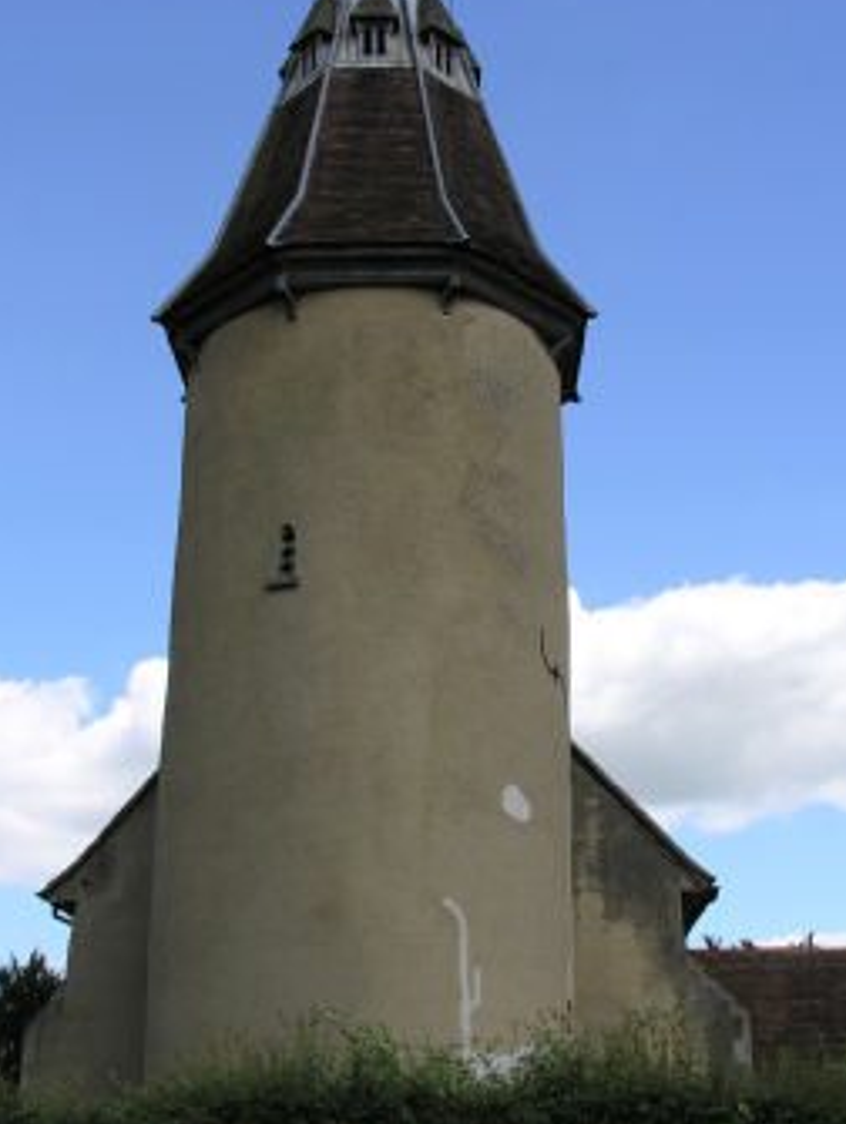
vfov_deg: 39.6
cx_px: 405
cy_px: 564
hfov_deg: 30.3
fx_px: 1561
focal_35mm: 48
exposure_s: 1/205
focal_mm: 8.9
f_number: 5.6
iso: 50
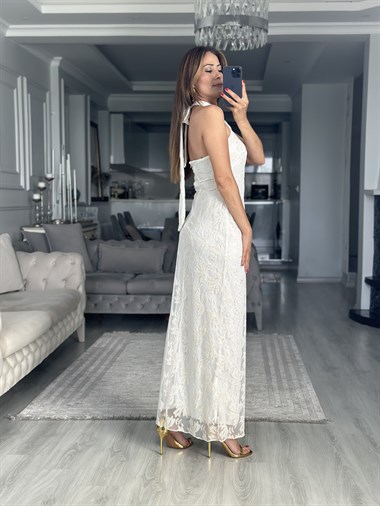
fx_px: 702
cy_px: 253
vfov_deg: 39.6
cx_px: 190
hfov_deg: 30.3
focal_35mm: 48
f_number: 1.78
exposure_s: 1/171
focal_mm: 6.86
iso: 100
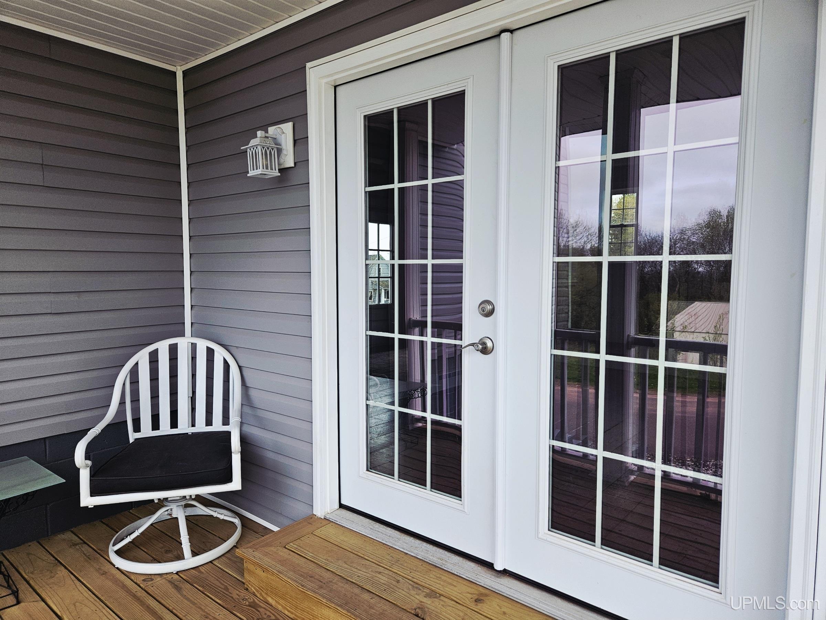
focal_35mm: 23
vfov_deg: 58.9
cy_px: 310
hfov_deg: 73.9
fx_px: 549
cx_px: 413
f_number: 1.8
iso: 100
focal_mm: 5.4
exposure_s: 1/769
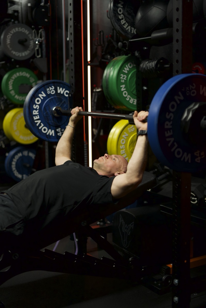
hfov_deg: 27.0
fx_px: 429
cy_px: 154
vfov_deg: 39.6
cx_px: 103
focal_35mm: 50
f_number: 1.8
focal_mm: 50
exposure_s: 1/100
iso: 500
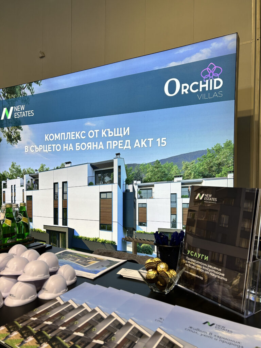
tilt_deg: -0.7
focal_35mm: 26
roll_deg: -0.9
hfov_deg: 53.1
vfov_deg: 67.3
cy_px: 174
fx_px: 261
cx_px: 130
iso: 50
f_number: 1.5
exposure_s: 1/121
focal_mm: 5.7
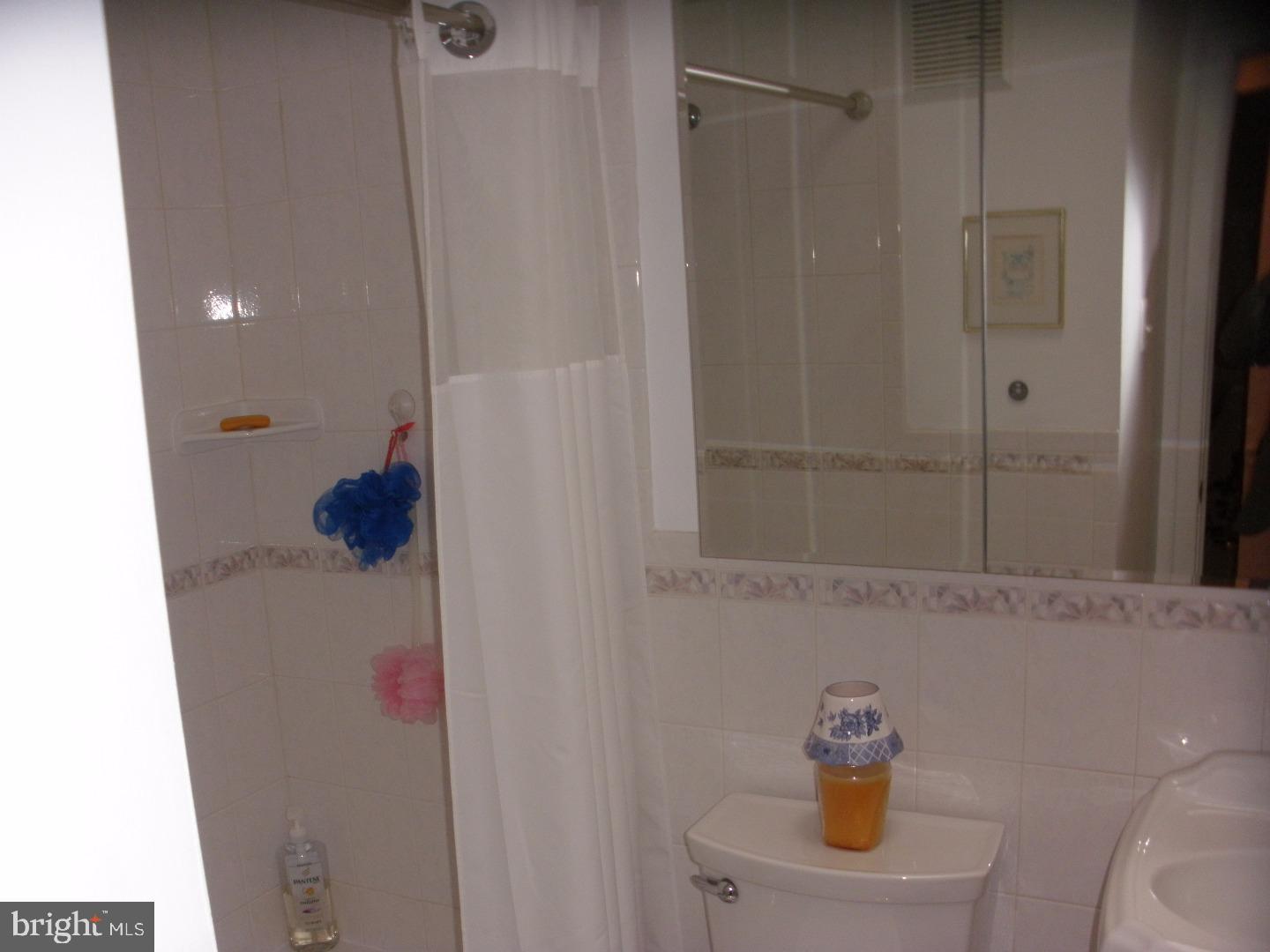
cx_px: 635
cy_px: 476
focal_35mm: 36
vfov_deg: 39.7
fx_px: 1321
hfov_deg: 51.4
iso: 160
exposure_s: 1/30
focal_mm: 6.3
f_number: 3.5
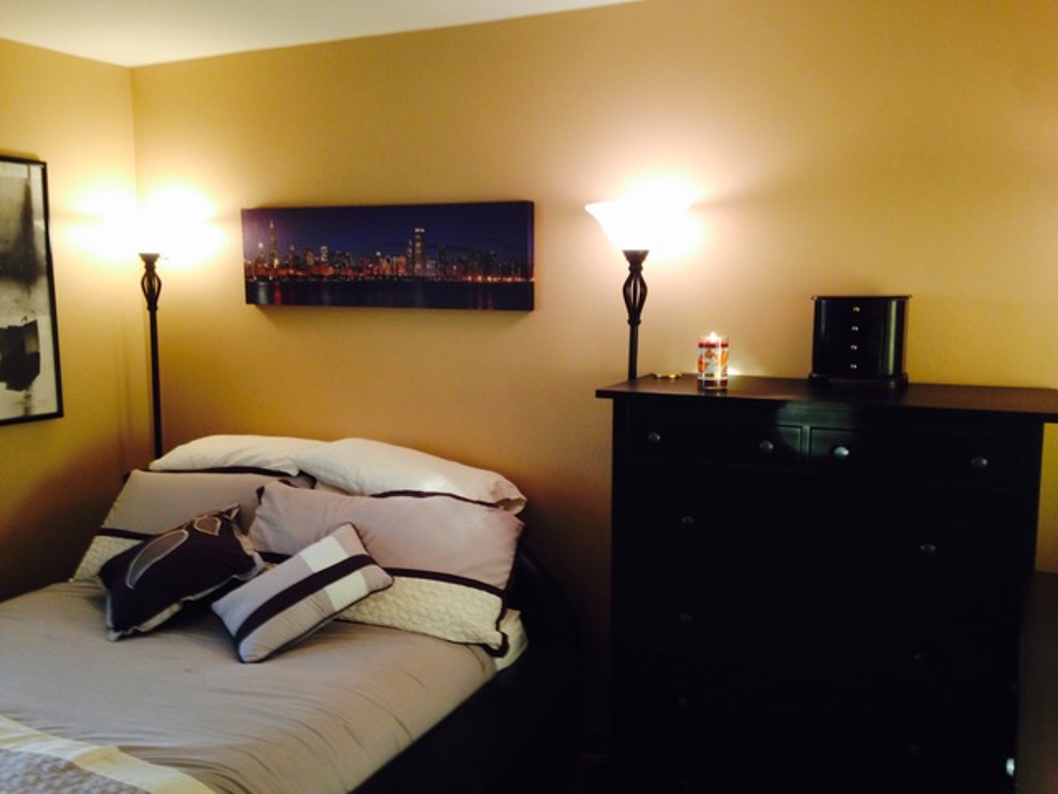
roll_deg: -0.9
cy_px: 397
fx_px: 1009
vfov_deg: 42.9
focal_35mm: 33
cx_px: 529
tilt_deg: -8.4
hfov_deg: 55.4
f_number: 2.4
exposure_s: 1/20
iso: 100
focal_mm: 4.12
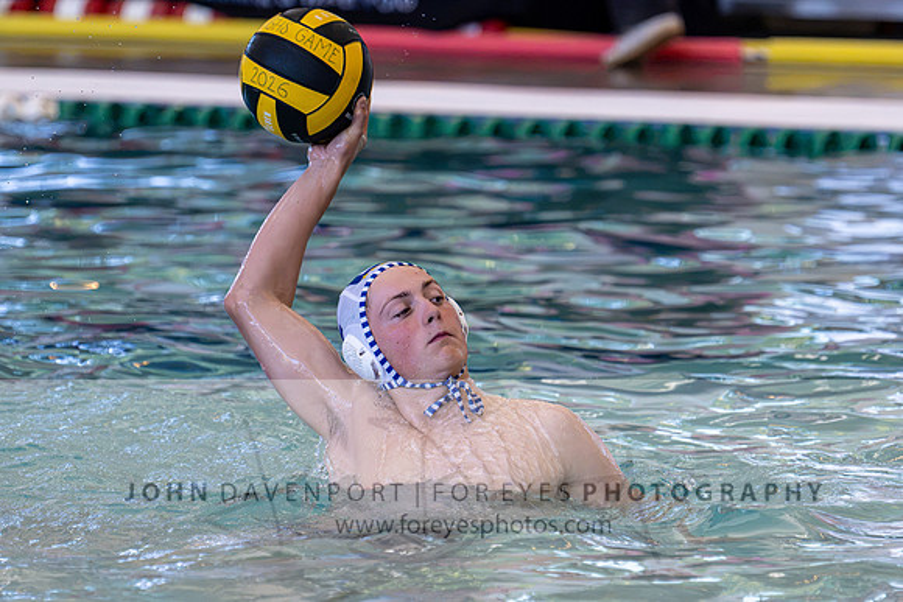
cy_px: 415
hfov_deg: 6.5
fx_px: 7948
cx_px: 408
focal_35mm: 317
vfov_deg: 4.3
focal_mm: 230
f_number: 4
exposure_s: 1/1000
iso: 8000
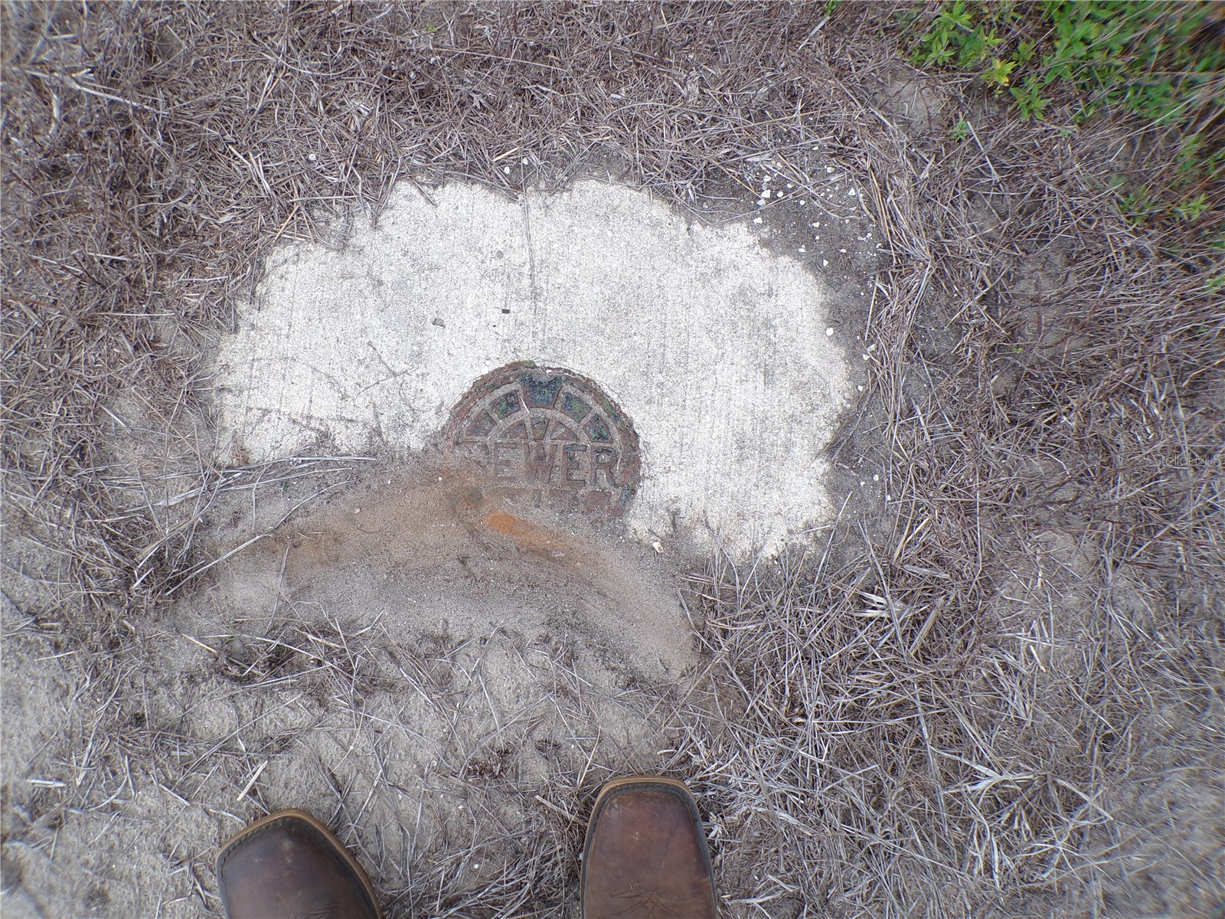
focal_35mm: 24
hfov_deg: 71.6
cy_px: 460
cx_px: 612
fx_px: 849
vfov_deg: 56.8
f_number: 4.4
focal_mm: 4.3
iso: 100
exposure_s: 1/150
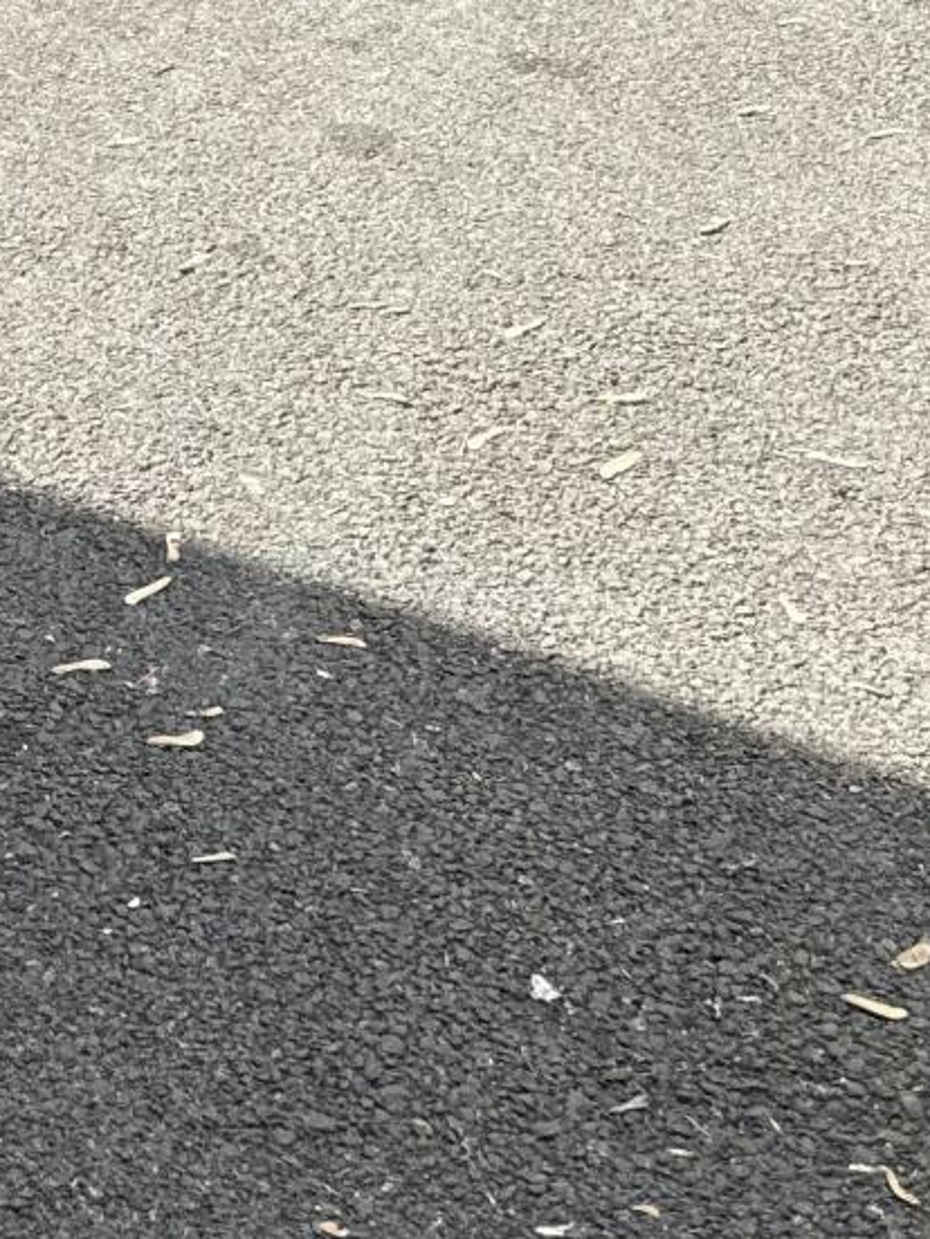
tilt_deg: -9.2
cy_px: -626
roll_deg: +0.1
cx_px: -377
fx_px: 3116
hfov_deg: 15.9
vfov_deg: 19.6
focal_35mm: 87
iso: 80
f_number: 1.78
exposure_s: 1/1901
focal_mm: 6.76
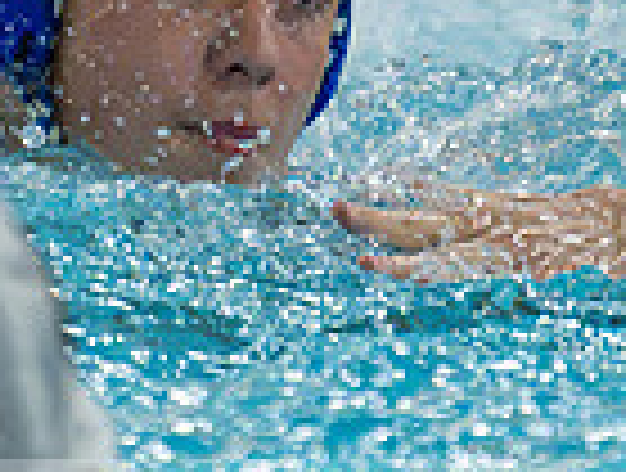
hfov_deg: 1.0
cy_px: -232
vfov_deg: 0.8
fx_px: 34576
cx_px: -218
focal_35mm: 1907
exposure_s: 1/1000
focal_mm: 280
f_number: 4
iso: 11400
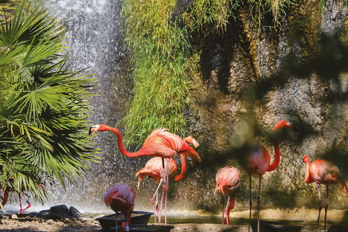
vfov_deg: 4.7
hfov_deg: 7.0
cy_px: 116
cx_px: 174
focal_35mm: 294
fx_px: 2842
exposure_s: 1/500
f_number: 5.6
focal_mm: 196
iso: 160
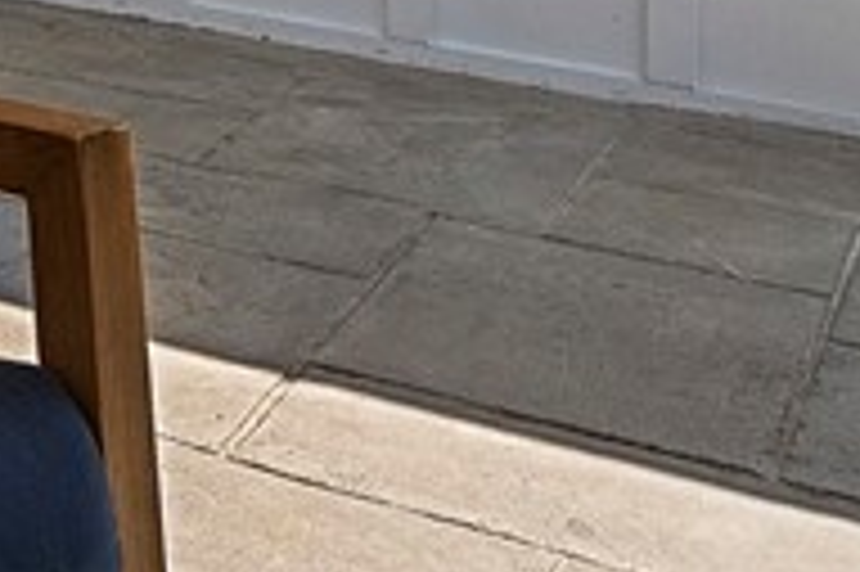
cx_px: -691
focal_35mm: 91
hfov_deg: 17.9
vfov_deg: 12.9
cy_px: -599
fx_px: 2172
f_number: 8
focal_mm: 16
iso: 800
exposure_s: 1/320
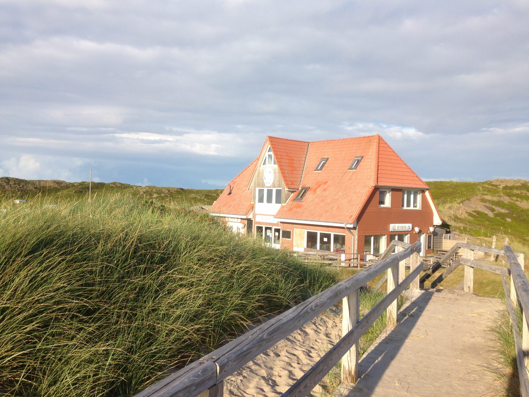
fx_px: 504
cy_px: 198
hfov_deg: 55.4
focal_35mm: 33
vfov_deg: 42.9
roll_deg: -2.0
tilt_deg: -0.2
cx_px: 264
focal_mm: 4.12
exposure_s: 1/1004
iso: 50
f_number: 2.4
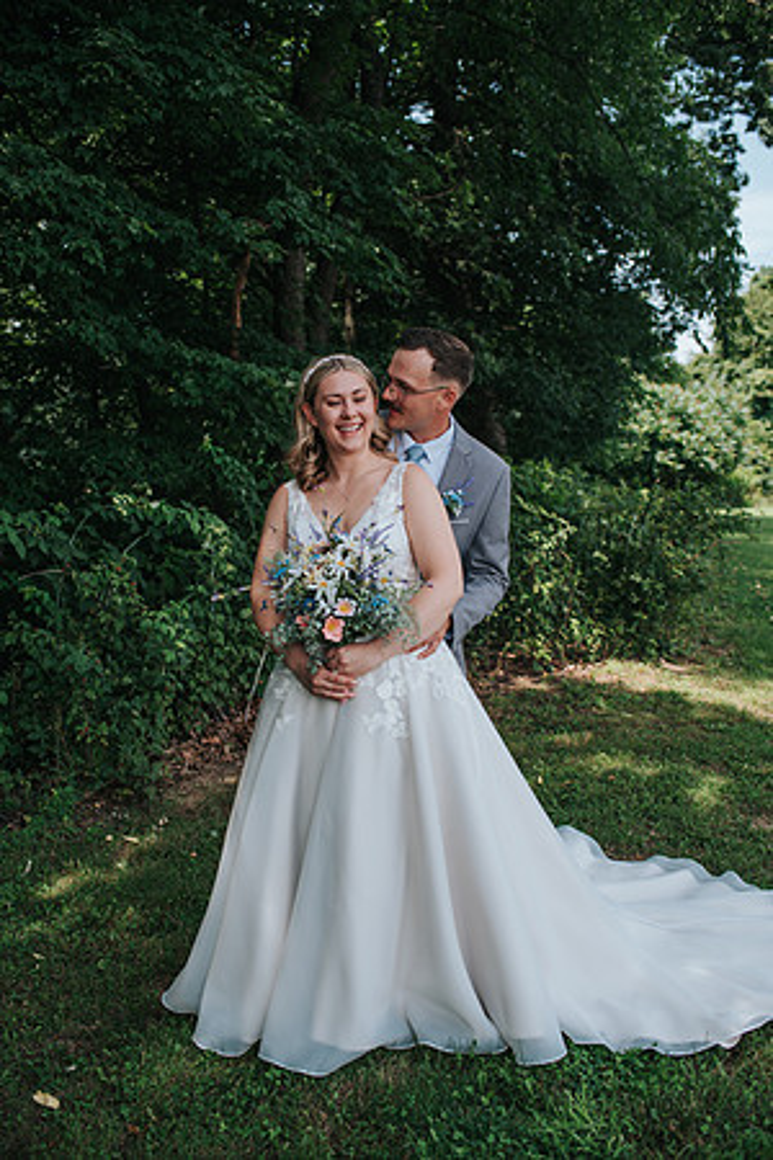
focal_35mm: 35
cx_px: 386
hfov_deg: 37.9
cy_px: 580
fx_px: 1127
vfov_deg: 54.4
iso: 100
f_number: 2.8
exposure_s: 1/500
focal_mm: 35
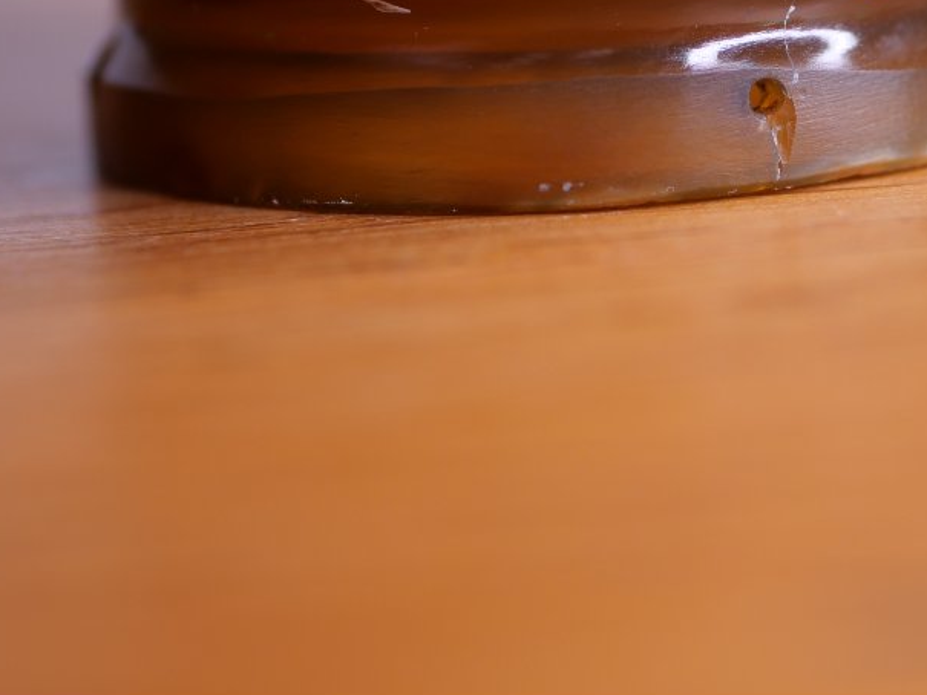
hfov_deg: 16.4
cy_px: 11
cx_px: 729
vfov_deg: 12.3
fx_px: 3187
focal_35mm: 119
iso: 200
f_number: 2.8
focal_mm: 30
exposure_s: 1/80
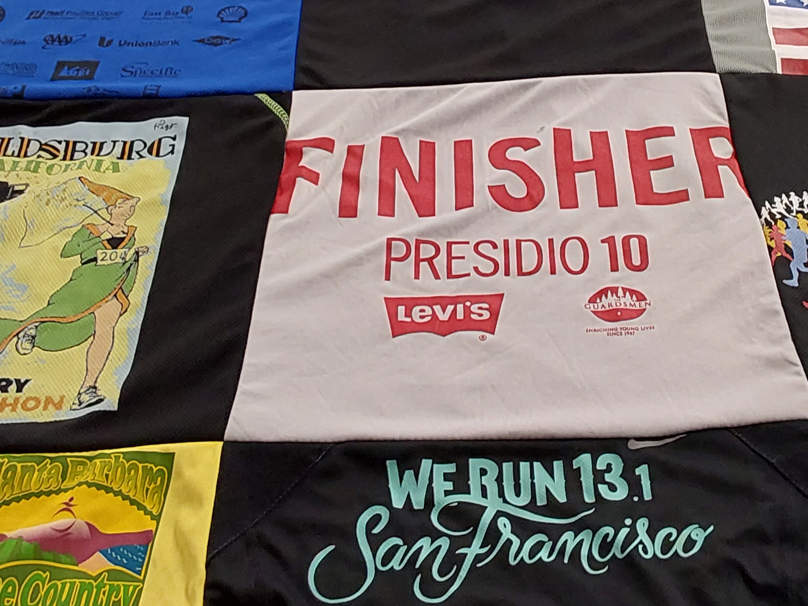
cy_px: 179
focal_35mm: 57
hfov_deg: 33.7
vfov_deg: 25.5
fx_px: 1331
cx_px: 486
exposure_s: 1/60
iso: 125
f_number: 1.9
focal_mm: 2.91
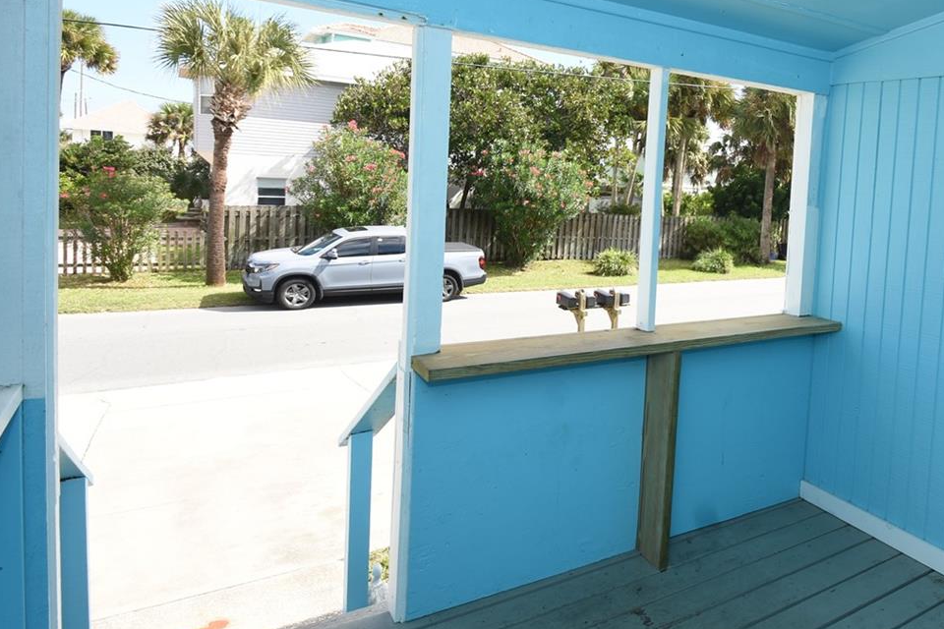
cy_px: 218
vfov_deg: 50.5
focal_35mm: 25
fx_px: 656
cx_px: 687
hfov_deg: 67.7
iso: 100
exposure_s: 1/125
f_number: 5.6
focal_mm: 10
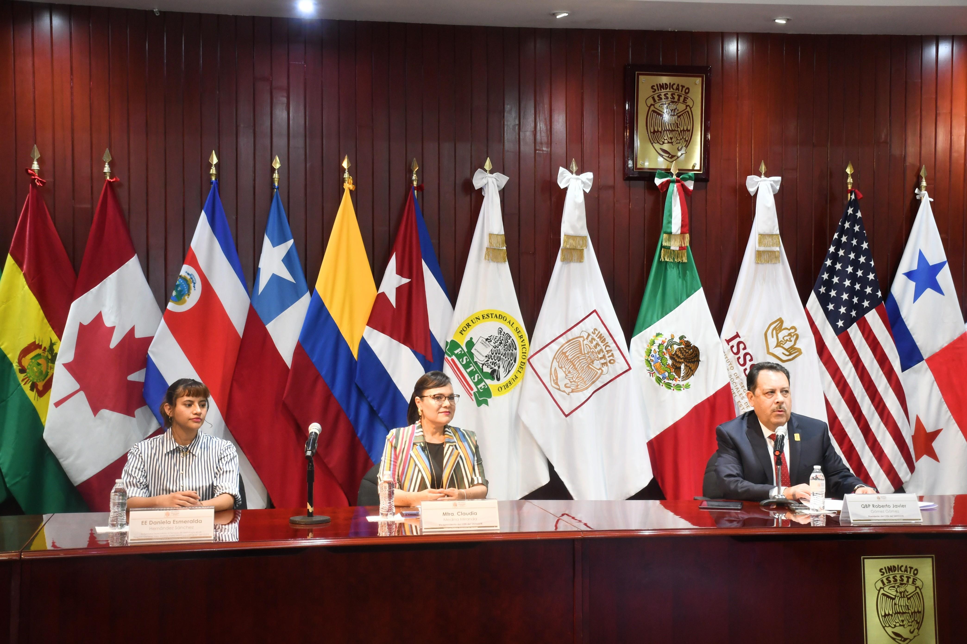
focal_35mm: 51
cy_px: 322
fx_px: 1370
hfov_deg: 38.9
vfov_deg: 26.5
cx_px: 484
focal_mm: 34
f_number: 5
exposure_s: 1/50
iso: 800
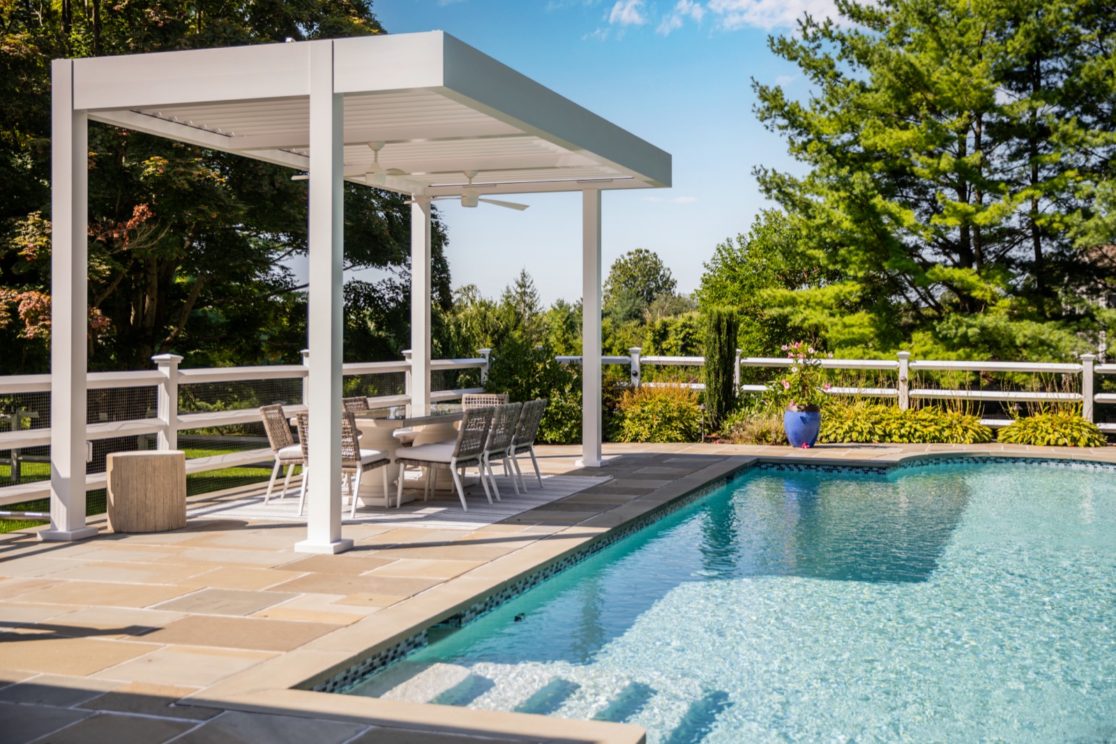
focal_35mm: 41
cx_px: 558
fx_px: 1271
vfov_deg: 32.6
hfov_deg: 47.4
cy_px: 372
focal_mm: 41
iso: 64
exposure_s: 1/1000
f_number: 3.2
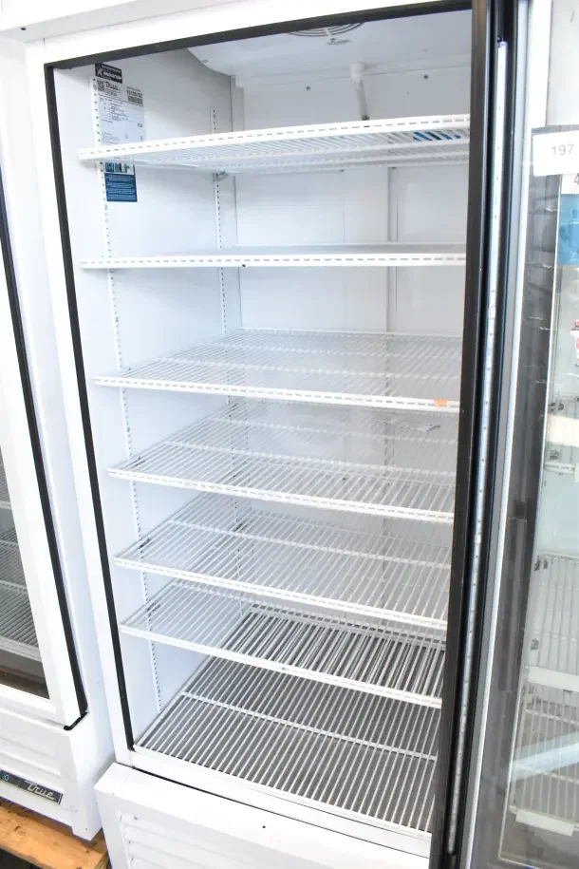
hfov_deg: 47.9
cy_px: 434
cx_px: 290
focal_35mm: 27
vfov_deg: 67.4
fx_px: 651
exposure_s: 1/125
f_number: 5.6
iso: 6400
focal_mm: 18
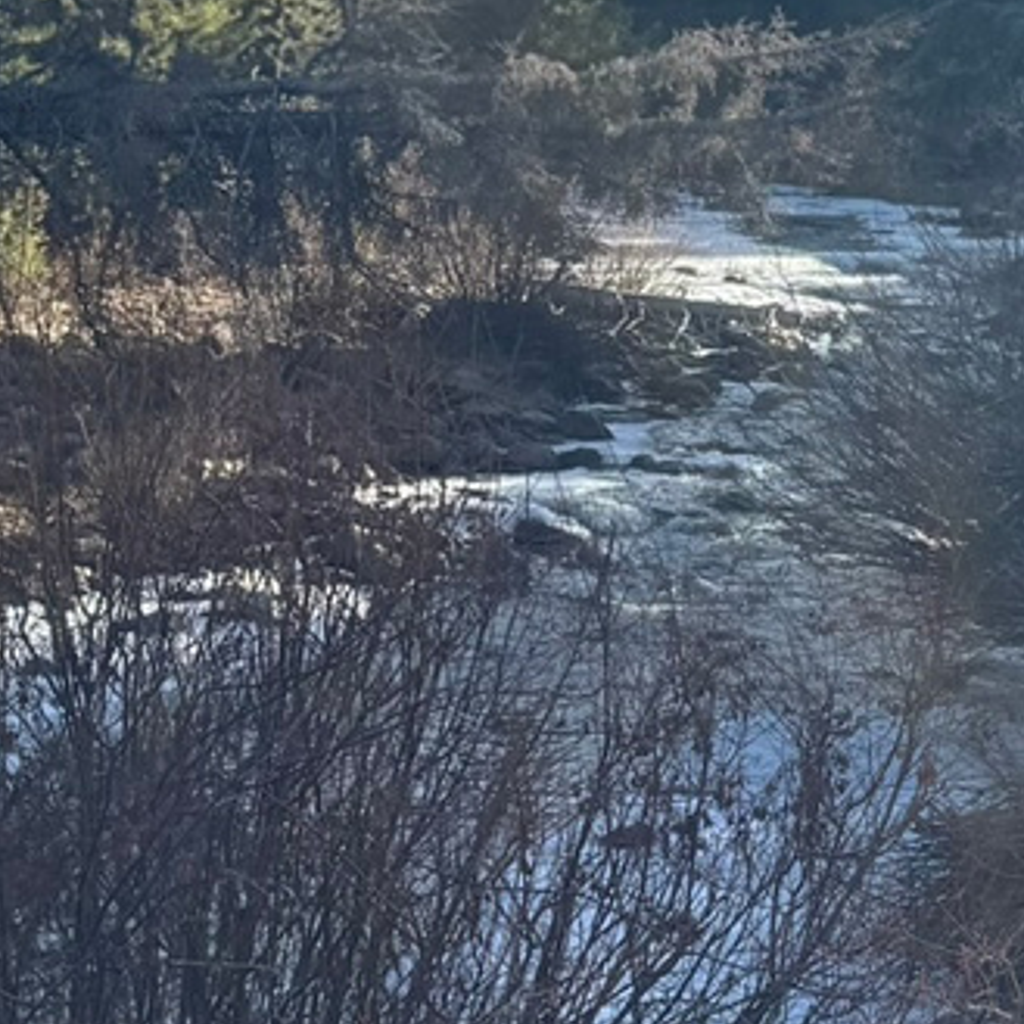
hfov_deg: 17.4
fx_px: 3313
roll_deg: -2.0
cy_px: 261
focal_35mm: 99
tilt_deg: -5.3
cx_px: 840
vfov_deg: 17.5
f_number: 1.78
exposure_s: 1/2415
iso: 80
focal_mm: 6.76
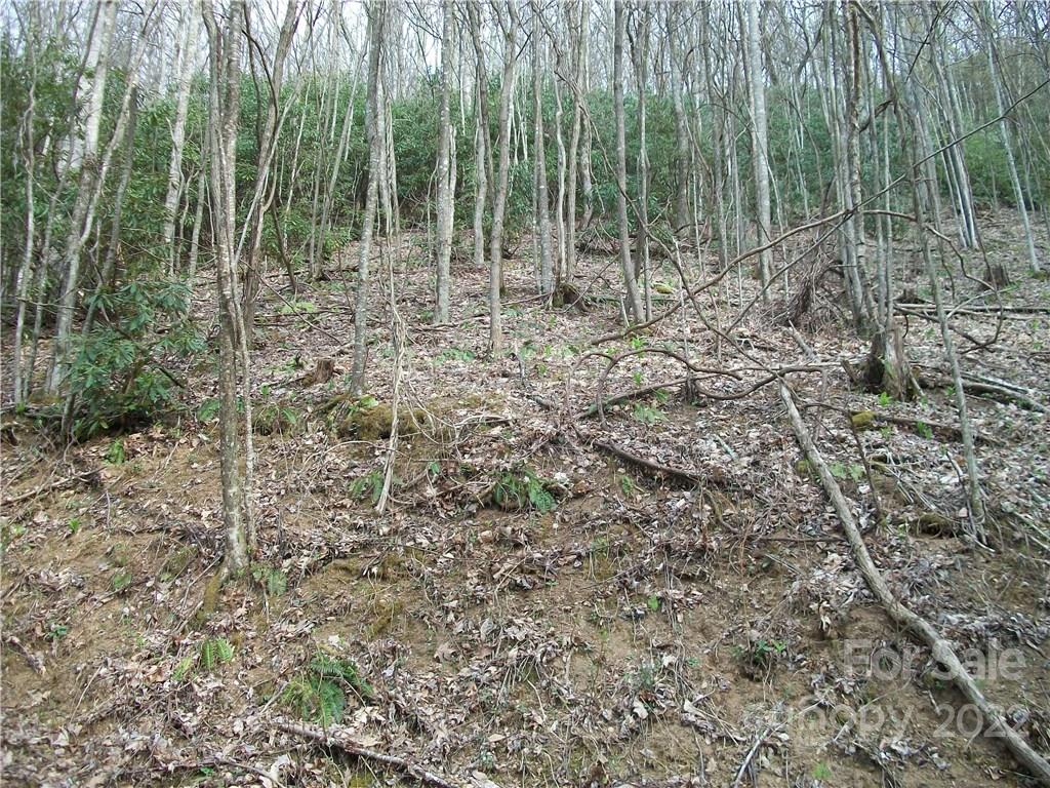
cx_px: 525
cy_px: 394
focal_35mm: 32
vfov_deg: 44.2
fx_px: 971
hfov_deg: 56.8
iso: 80
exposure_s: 1/160
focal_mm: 5.7
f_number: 2.9
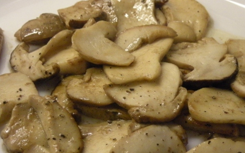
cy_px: 77
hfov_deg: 22.1
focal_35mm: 94
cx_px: 141
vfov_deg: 13.9
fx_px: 628
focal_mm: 12.3
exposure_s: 1/45.5
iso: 400
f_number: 3.9
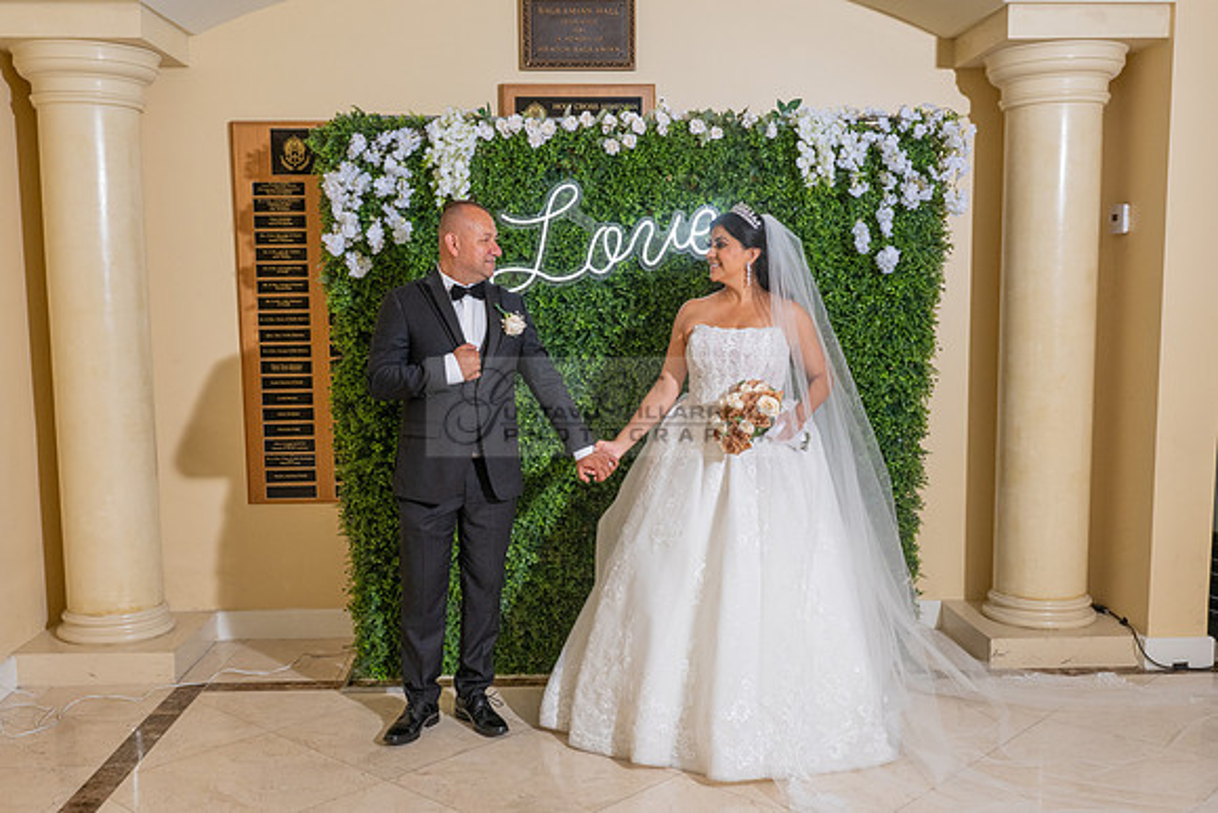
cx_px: 592
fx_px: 1211
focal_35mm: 36
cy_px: 447
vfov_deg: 37.1
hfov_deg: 53.4
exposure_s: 1/160
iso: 800
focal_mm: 24
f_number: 8
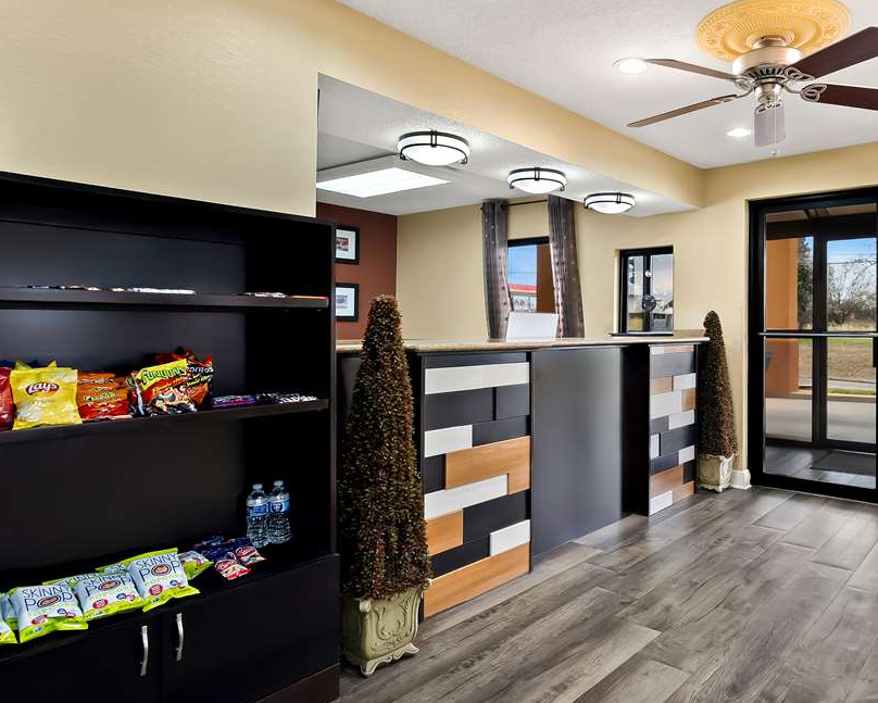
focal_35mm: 19
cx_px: 542
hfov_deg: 81.9
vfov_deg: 70.9
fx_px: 494
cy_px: 359
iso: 400
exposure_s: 1.6
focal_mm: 16
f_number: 9
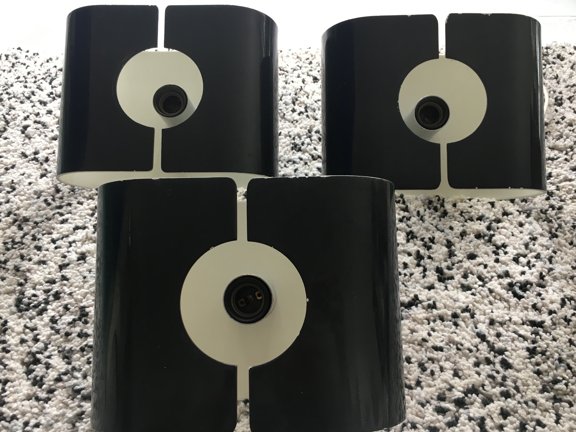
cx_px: 297
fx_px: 499
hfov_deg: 60.0
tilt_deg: -50.1
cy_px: 220
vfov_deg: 46.8
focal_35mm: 30
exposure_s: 1/33
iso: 40
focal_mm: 4.15
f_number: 2.2
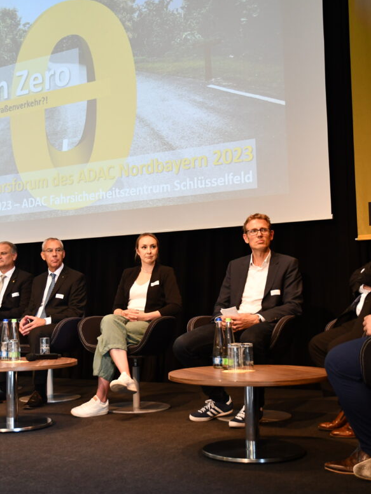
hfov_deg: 29.7
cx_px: 167
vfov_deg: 38.9
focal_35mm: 49
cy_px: 252
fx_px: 700
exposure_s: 1/250
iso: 800
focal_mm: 22
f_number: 3
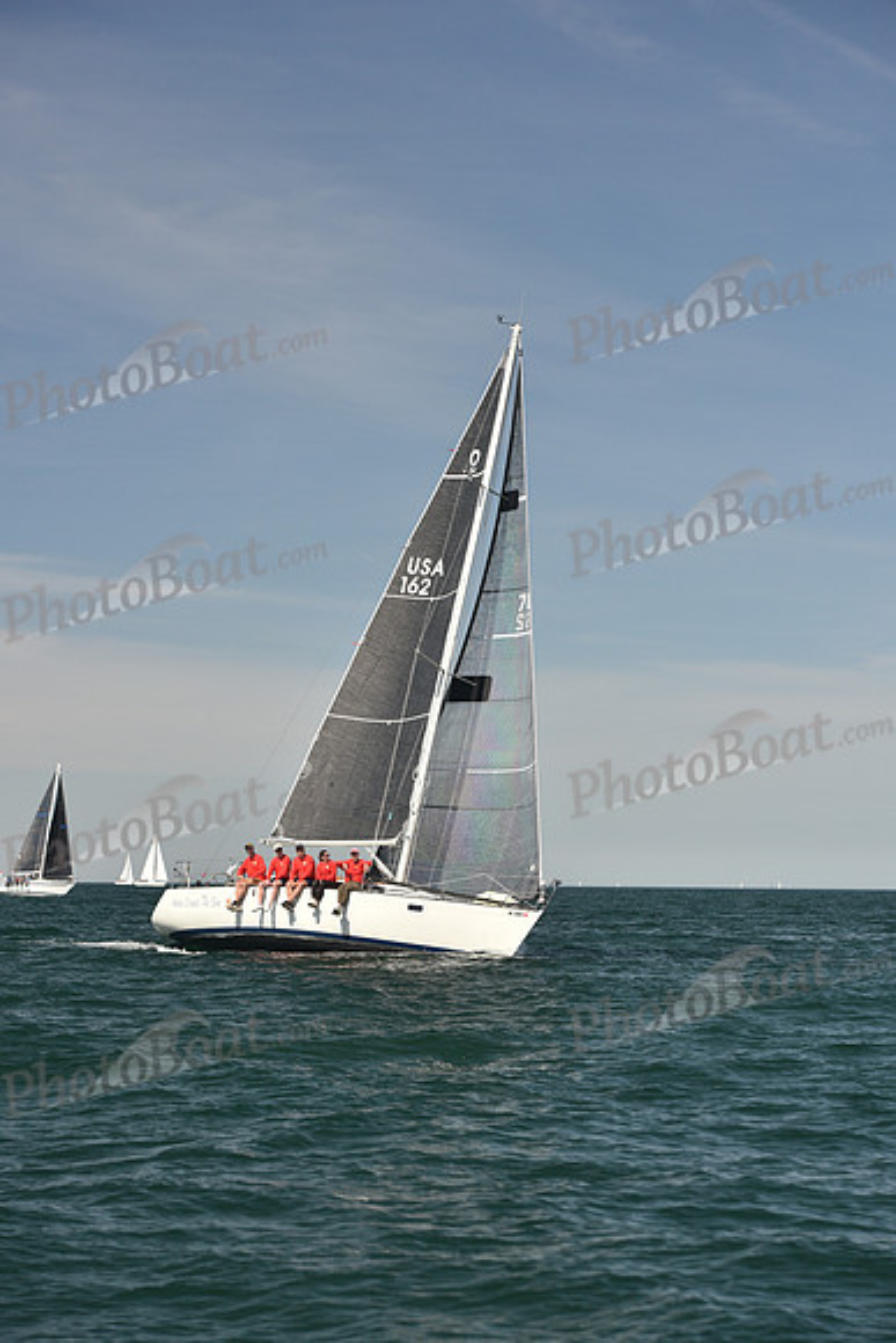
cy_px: 672
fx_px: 3432
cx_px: 448
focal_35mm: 92
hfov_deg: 14.9
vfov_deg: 22.1
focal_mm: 92
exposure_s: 1/640
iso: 250
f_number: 5.6
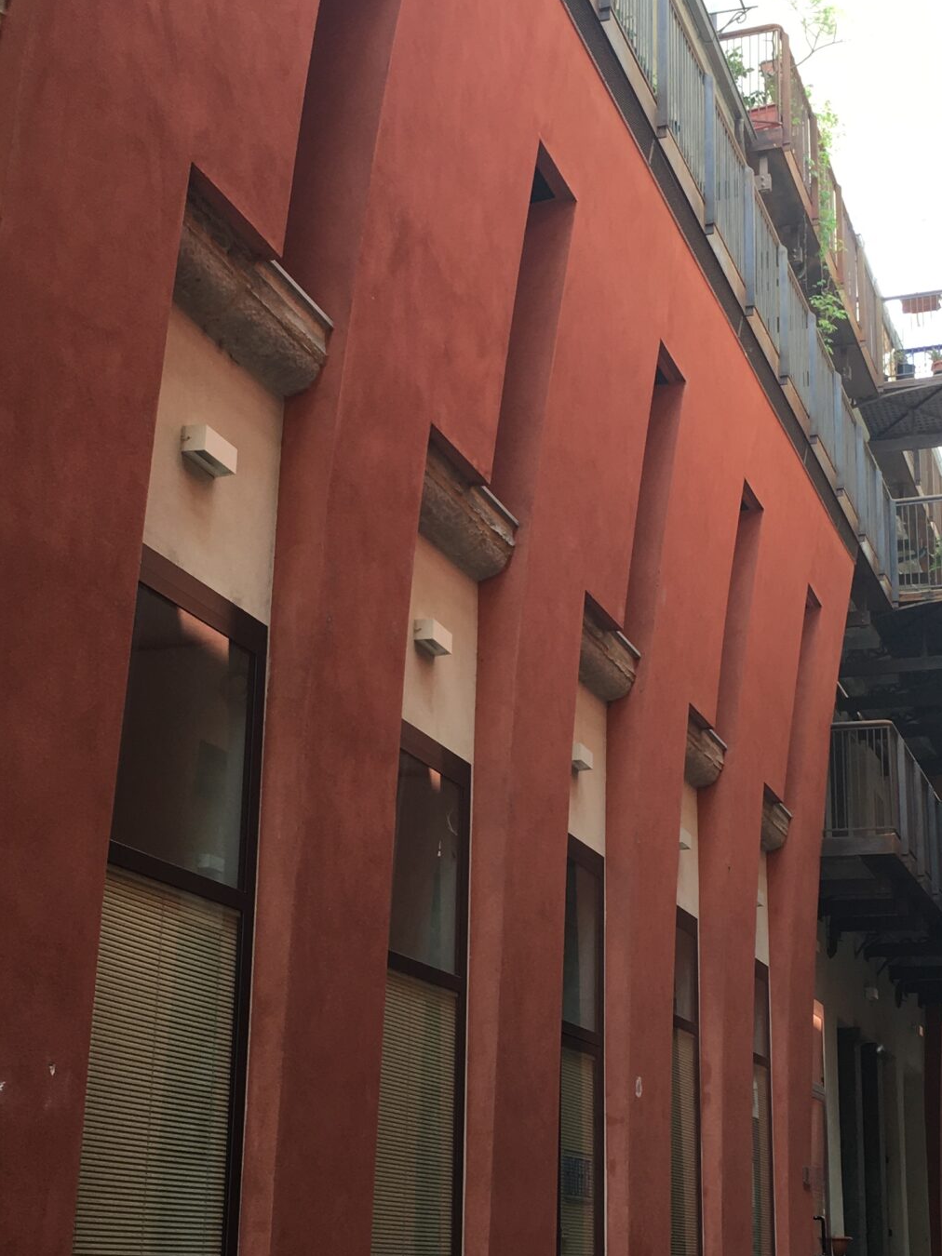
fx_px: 1996
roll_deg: -2.5
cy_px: 709
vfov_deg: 34.9
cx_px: 415
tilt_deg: +14.0
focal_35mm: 55
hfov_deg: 26.5
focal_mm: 4.15
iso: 25
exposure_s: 1/100
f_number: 2.2
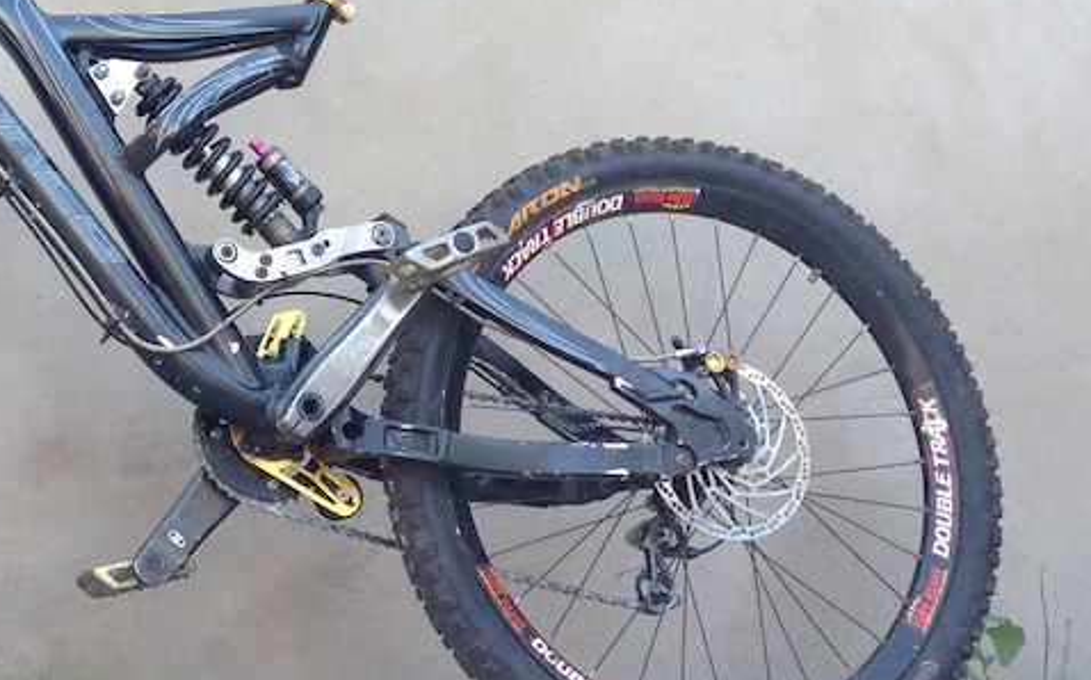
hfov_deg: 26.9
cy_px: 226
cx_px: 183
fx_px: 2228
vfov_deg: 17.3
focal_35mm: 75
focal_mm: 4.12
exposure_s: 1/120
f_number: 2.4
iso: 80
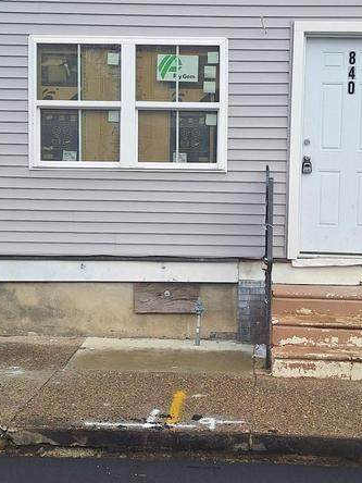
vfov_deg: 34.3
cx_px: 222
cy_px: 200
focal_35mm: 56
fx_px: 781
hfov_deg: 26.0
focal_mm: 5.54
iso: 40
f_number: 1.8
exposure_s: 1/1704
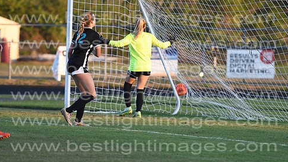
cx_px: 144
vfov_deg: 3.6
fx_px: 2559
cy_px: 57
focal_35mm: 335
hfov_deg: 6.4
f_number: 2.8
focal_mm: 180
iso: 320
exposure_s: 1/800
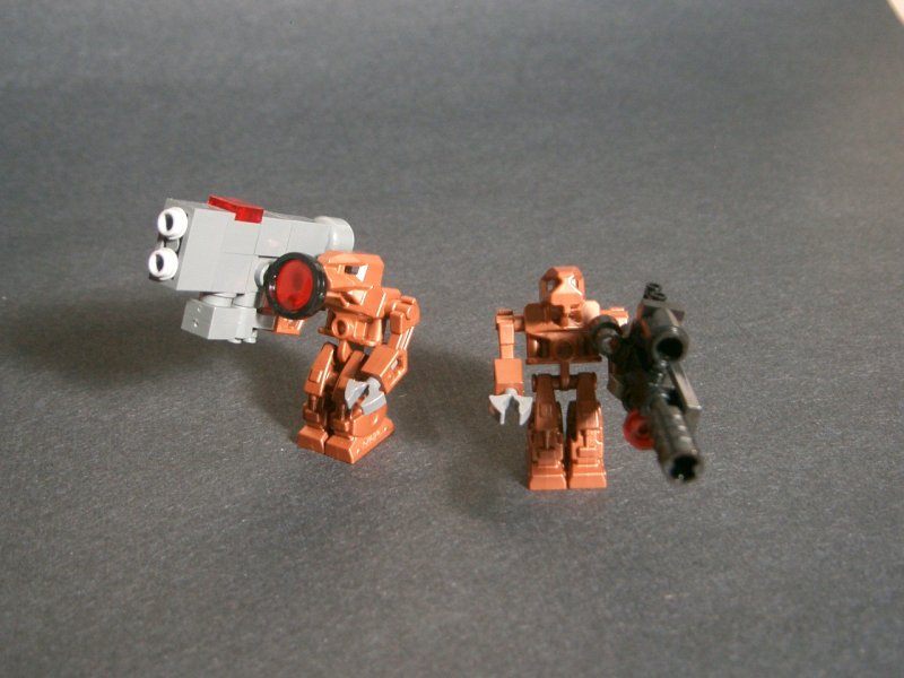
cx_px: 452
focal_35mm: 44
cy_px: 339
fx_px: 1149
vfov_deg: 32.9
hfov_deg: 42.9
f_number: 3
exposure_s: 1/25
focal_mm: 9.2
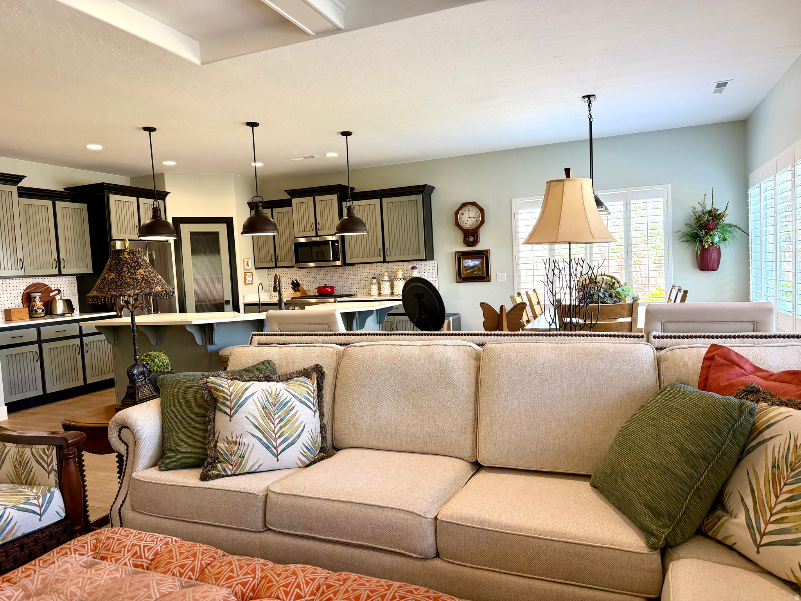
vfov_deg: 56.8
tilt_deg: -3.9
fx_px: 555
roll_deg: +2.9
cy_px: 300
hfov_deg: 71.6
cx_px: 400
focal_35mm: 24
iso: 200
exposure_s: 1/130
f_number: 1.78
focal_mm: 6.76
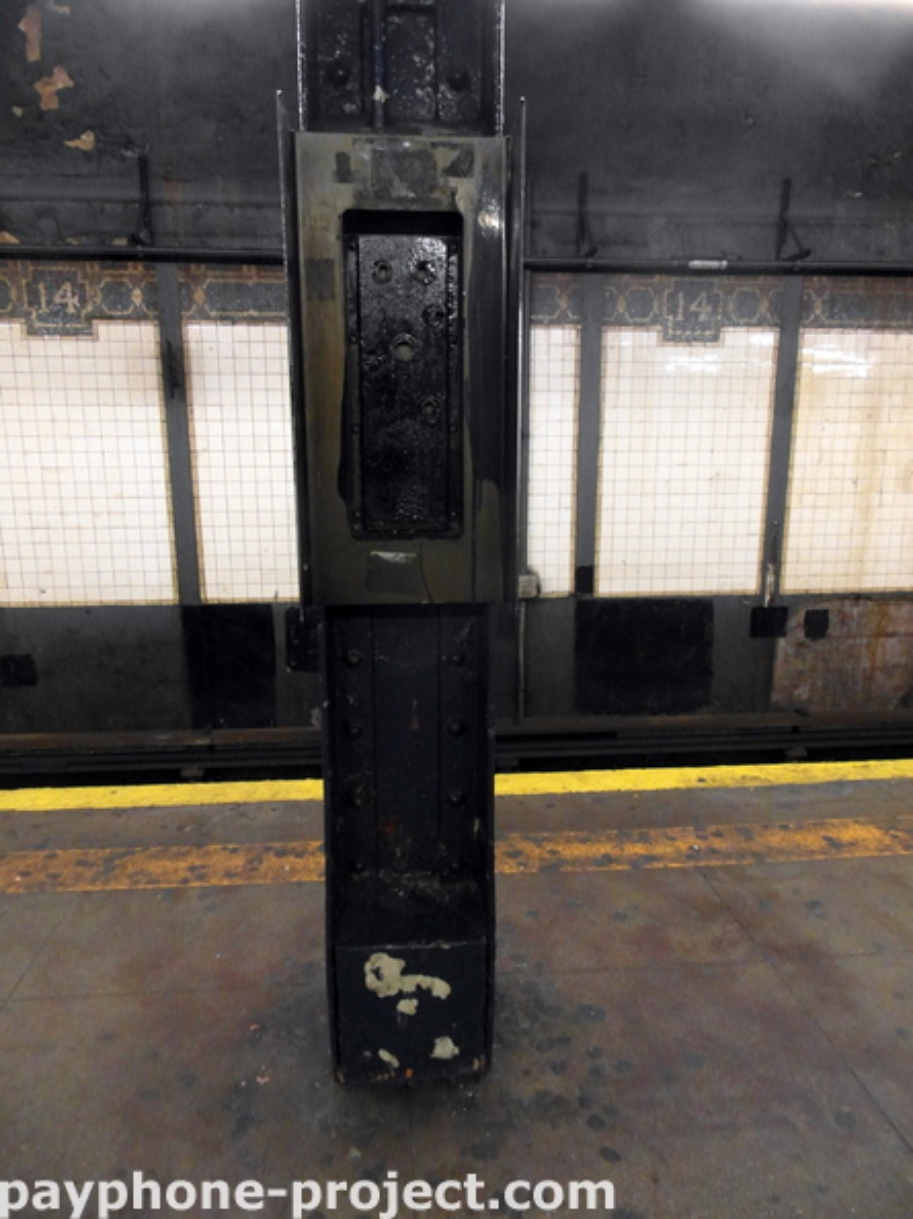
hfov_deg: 58.8
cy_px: 610
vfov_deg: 73.9
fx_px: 809
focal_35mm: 23
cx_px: 456
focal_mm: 4.1
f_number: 2.8
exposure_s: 1/20
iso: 800
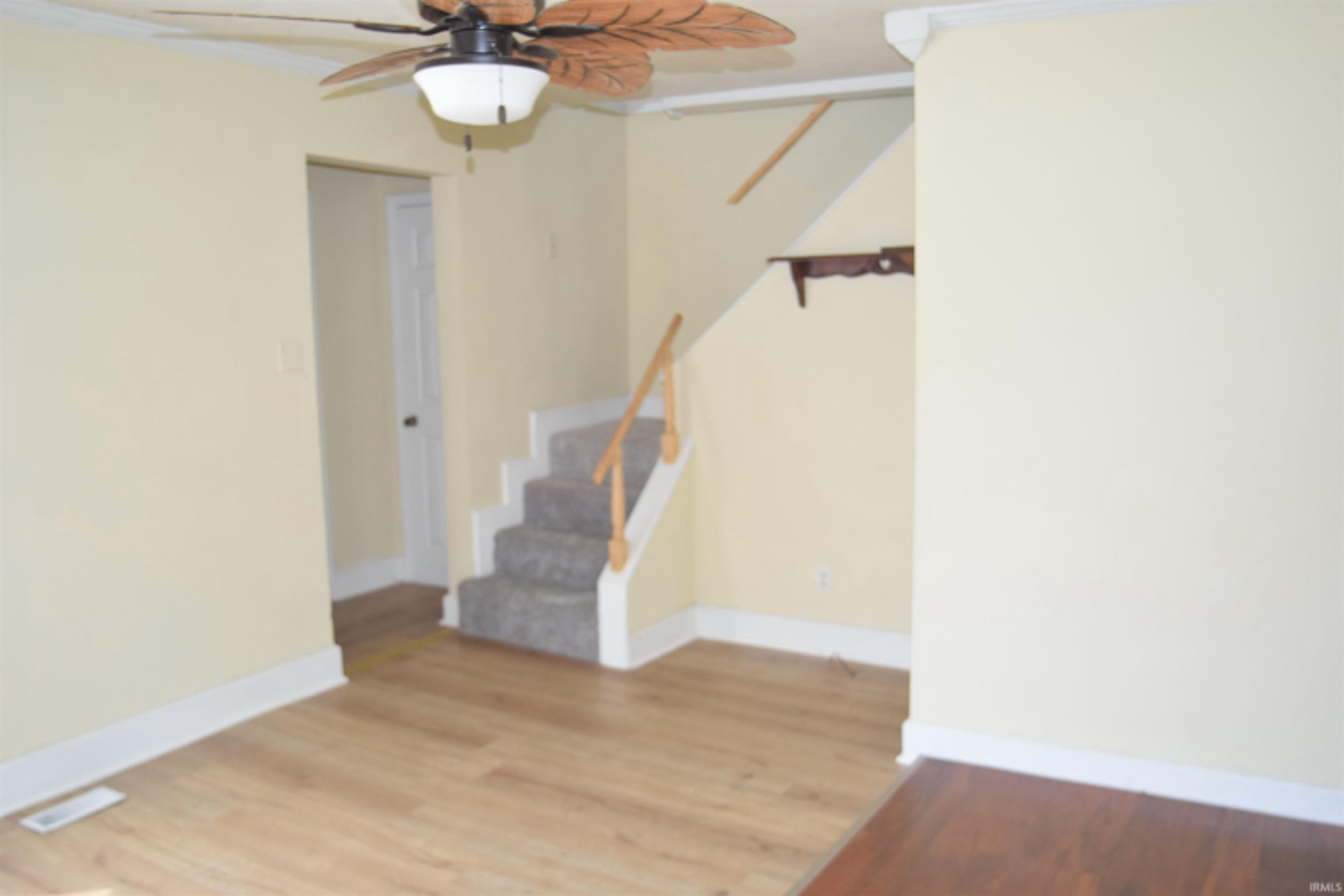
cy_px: 448
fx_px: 1120
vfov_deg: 43.6
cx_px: 672
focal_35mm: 30
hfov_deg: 61.9
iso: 450
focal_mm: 20
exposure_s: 1/60
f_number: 5
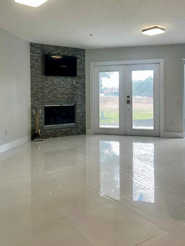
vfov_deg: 56.3
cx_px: 78
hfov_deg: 44.0
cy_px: 97
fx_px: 228
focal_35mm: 32
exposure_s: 1/261
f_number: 1.5
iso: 40
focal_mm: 5.7
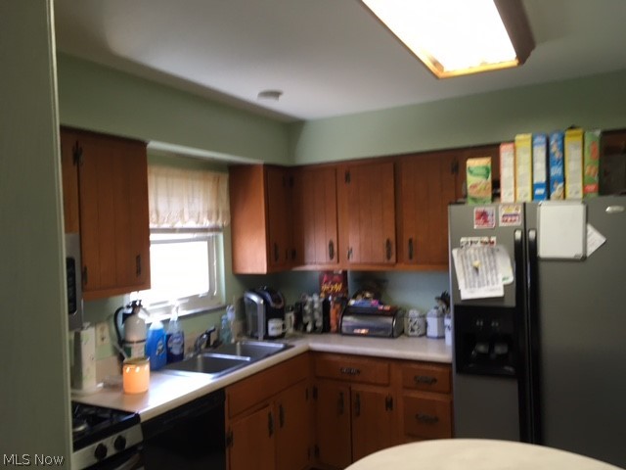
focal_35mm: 29
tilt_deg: -3.8
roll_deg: +2.5
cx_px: 313
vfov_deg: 48.2
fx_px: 524
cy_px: 235
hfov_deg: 61.7
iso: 50
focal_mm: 4.15
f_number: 2.2
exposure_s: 1/30
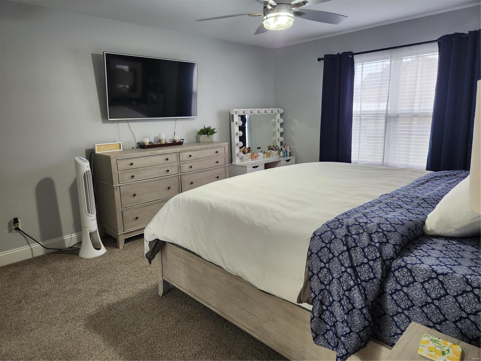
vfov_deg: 58.9
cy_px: 180
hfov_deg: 73.9
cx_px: 240
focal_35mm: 23
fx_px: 320
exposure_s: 1/120
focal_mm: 5.4
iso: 250
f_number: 1.8
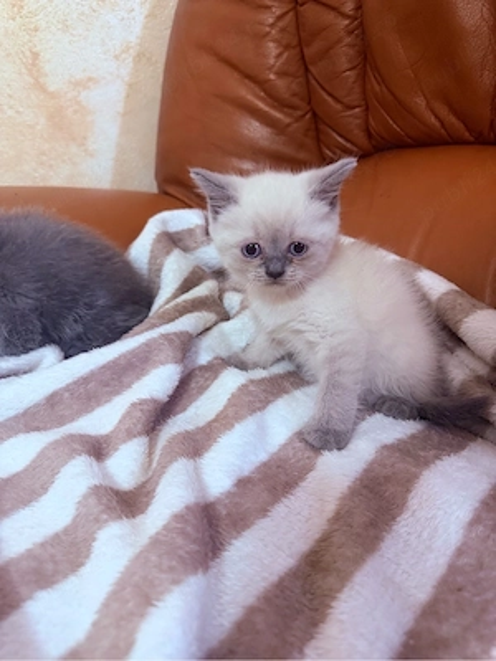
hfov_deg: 56.8
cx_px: 248
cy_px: 330
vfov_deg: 71.6
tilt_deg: -24.8
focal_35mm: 24
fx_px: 459
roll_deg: +2.6
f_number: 1.78
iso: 500
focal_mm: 6.76
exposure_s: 1/50
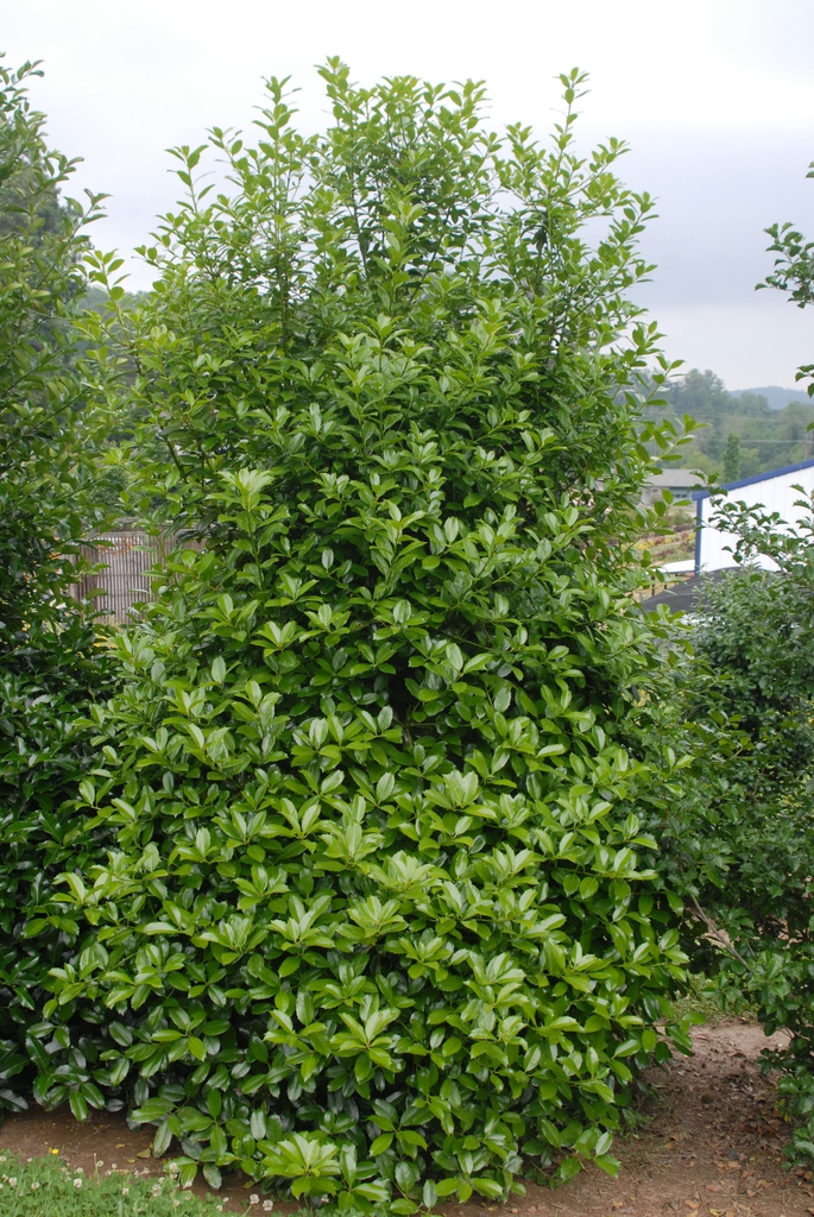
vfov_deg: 46.4
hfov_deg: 32.0
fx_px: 1421
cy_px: 608
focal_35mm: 42
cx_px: 407
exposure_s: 1/160
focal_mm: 28
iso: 400
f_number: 6.3
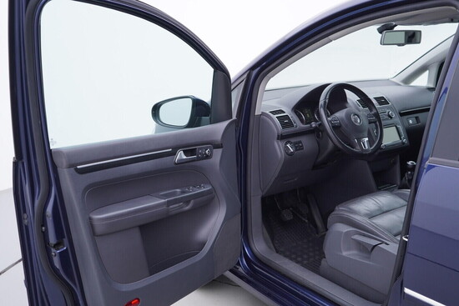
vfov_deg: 36.9
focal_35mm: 36
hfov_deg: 53.1
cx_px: 230
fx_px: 459
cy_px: 153
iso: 125
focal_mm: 24
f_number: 3.2
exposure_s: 1/50
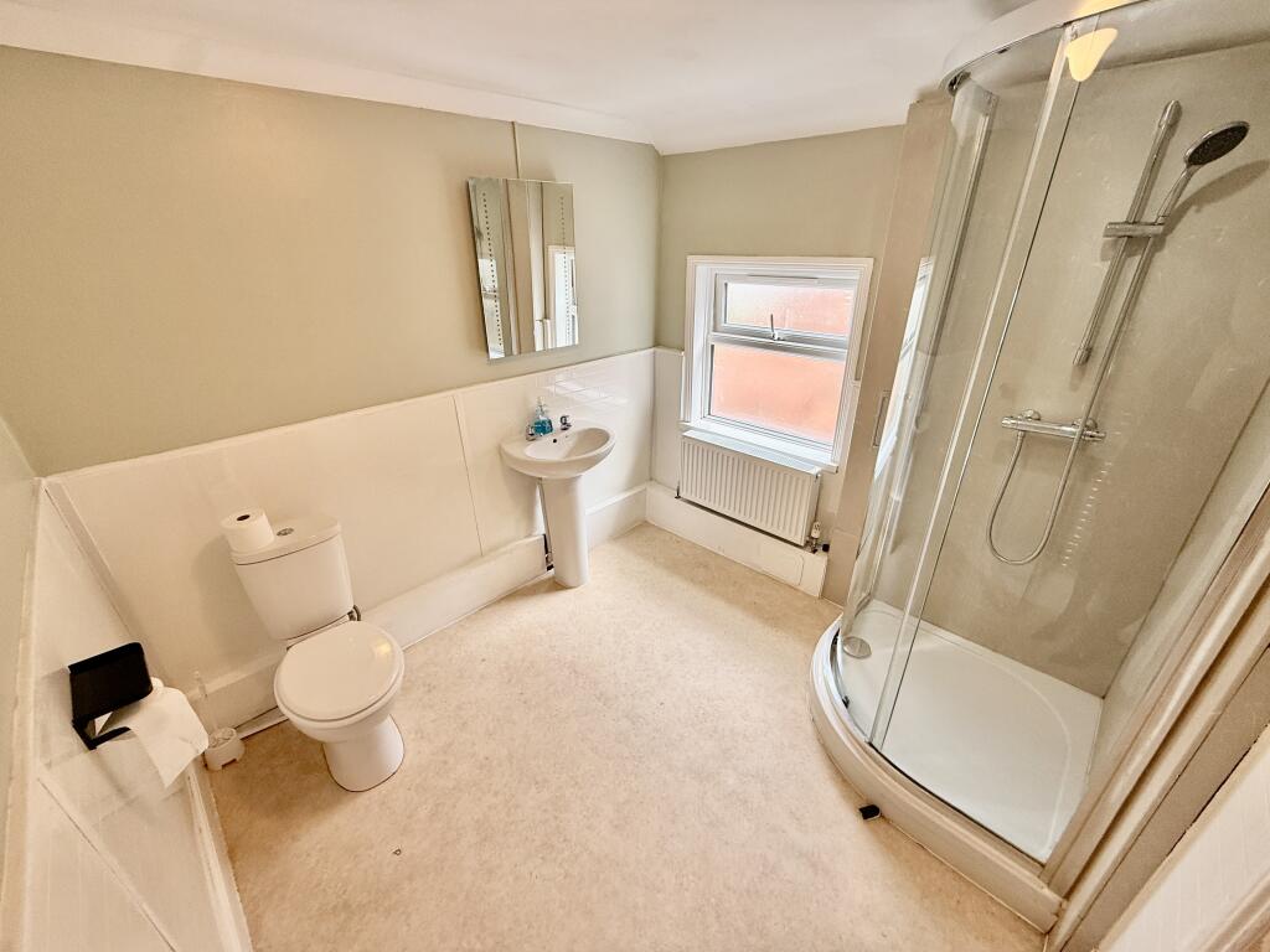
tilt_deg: -24.8
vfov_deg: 85.7
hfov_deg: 102.1
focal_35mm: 14
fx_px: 514
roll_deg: -0.1
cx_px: 635
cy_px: 476
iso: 64
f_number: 2.2
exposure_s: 1/113
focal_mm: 2.22
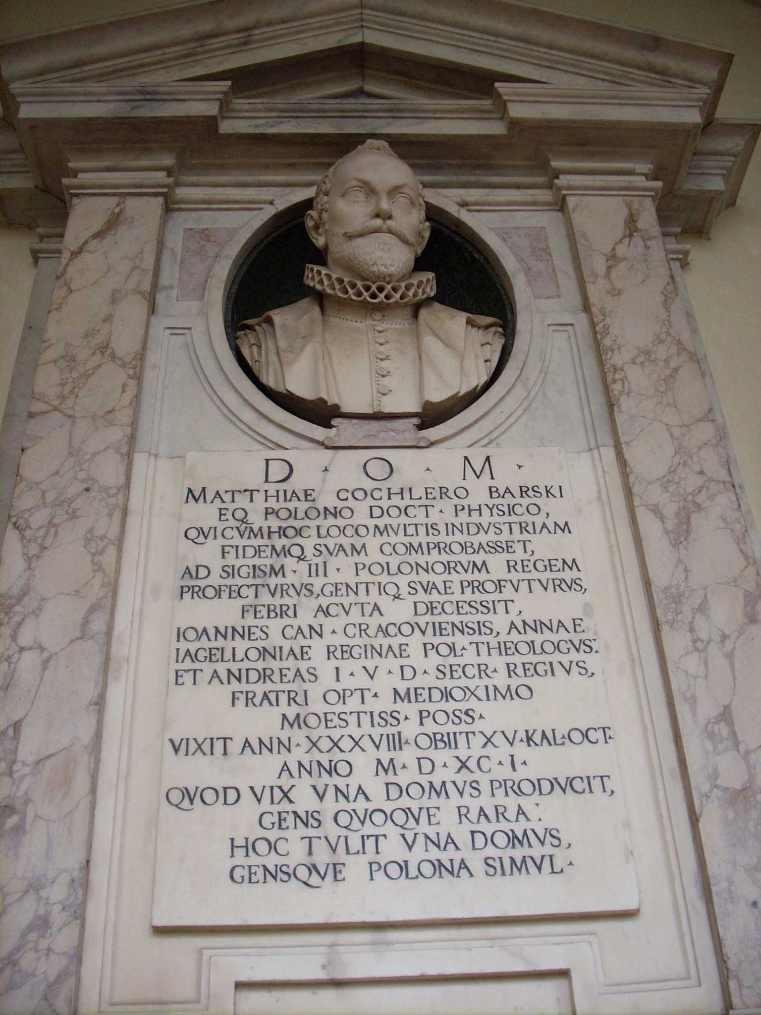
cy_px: 508
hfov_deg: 38.7
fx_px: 1085
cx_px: 380
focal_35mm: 37
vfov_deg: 50.1
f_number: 2.8
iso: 161
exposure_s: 1/30
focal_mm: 6.2
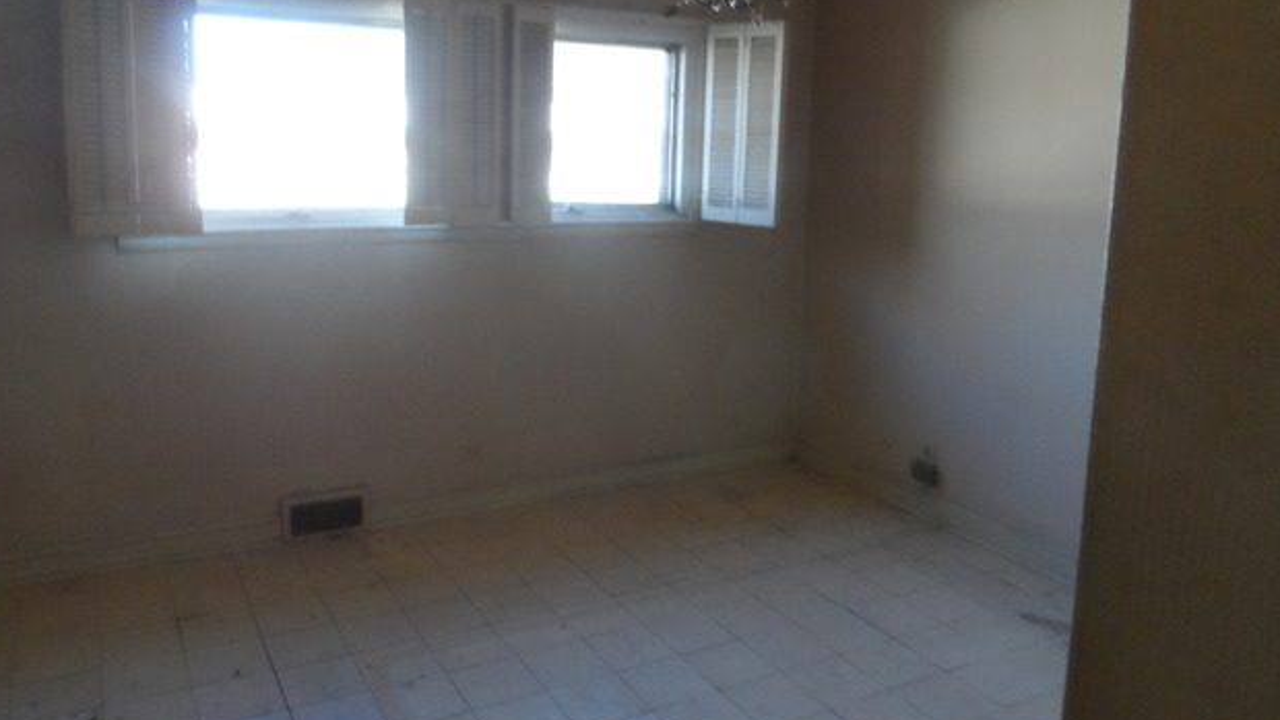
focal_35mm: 27
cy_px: 287
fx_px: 917
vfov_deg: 42.7
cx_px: 636
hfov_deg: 69.9
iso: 400
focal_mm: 4
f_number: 3.2
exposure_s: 1/30
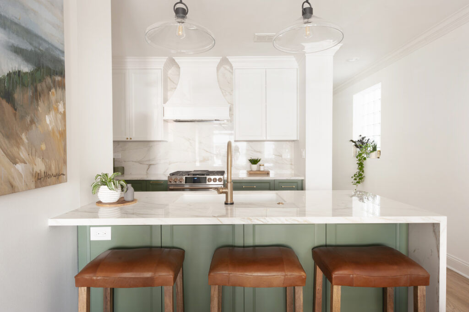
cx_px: 234
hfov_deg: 78.6
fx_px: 286
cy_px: 156
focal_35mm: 22
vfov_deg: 57.1
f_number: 11
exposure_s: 1.6
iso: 250
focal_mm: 22
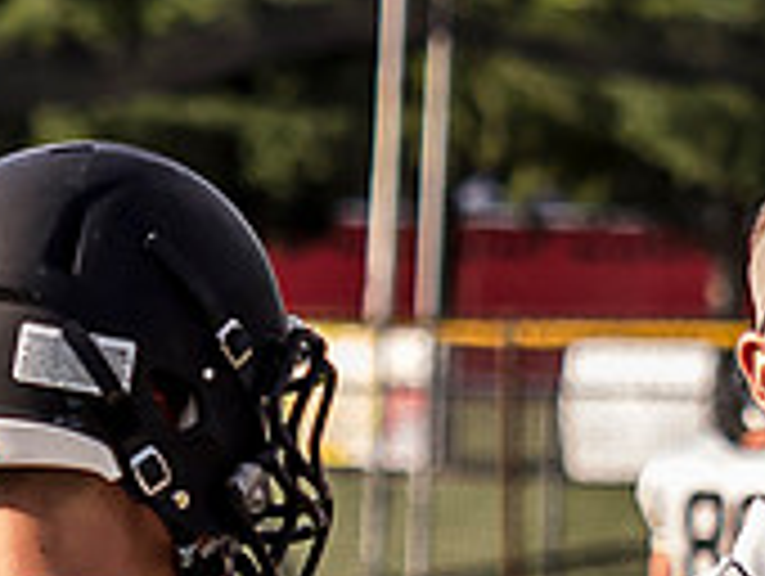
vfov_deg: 1.5
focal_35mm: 970
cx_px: 806
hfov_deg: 2.0
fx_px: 21467
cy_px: 554
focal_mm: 73
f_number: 2.8
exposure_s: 1/1250
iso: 125
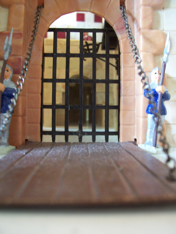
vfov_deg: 54.0
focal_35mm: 34
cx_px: 88
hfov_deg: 41.8
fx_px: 230
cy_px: 117
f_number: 2.7
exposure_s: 1/10
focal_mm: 5.6
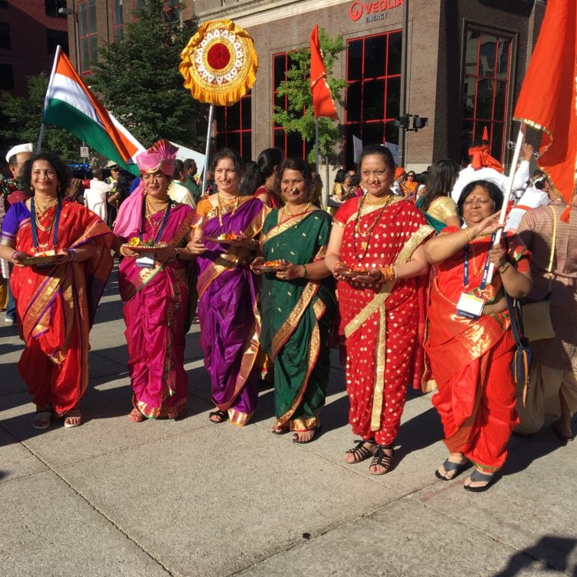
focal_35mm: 35
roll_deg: -0.6
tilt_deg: -12.0
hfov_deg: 47.2
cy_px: 295
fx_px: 660
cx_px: 275
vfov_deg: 47.2
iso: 25
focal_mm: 4.15
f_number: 2.2
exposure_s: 1/1241
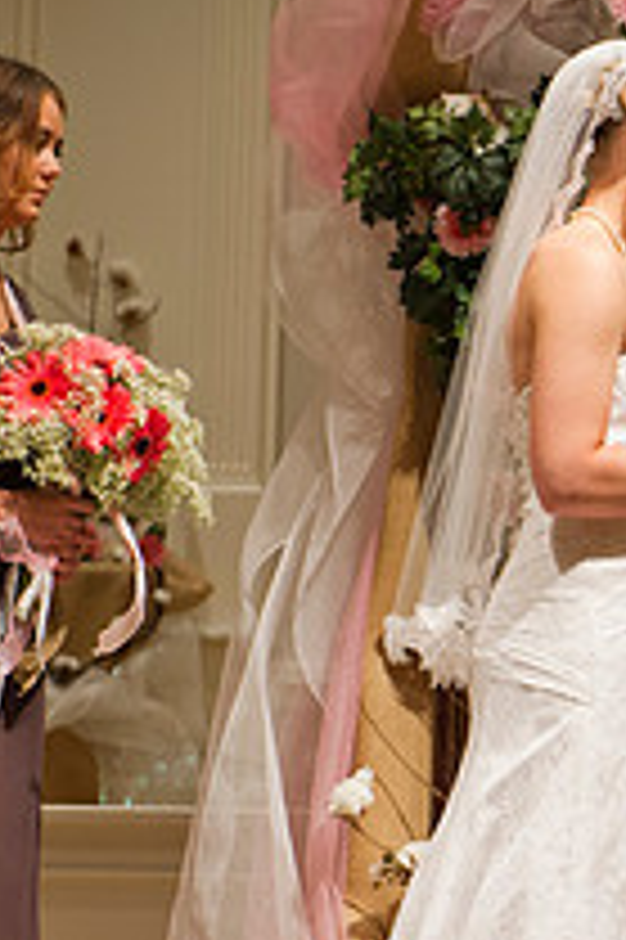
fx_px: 5068
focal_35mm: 194
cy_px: 580
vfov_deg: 10.6
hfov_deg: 7.0
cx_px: 928
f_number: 4
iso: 1600
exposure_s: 1/160
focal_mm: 70
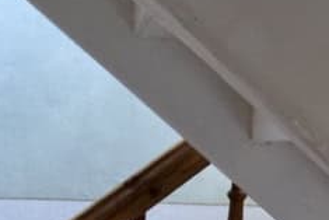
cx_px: 489
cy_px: 66
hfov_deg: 16.8
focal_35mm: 111
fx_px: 1015
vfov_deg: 12.3
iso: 1250
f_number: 2.8
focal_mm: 19.6
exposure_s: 1/27
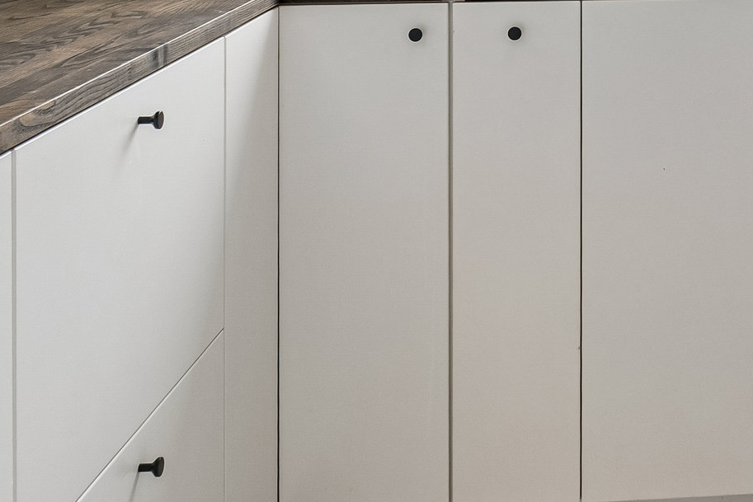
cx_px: 842
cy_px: -232
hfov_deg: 26.7
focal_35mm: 69
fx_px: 1443
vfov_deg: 17.8
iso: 200
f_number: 8
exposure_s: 1/50
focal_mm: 14
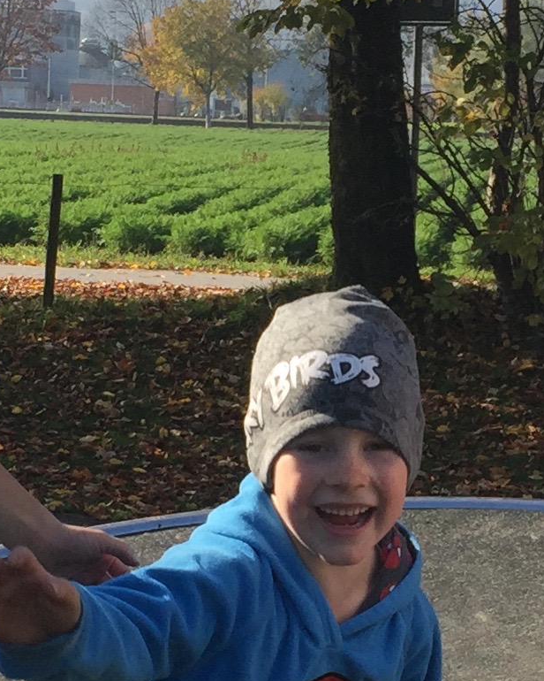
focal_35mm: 120
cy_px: 381
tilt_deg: -9.5
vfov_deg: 16.0
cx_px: 400
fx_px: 2415
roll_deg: -2.7
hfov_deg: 12.8
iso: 32
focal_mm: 4.15
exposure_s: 1/1041
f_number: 2.2
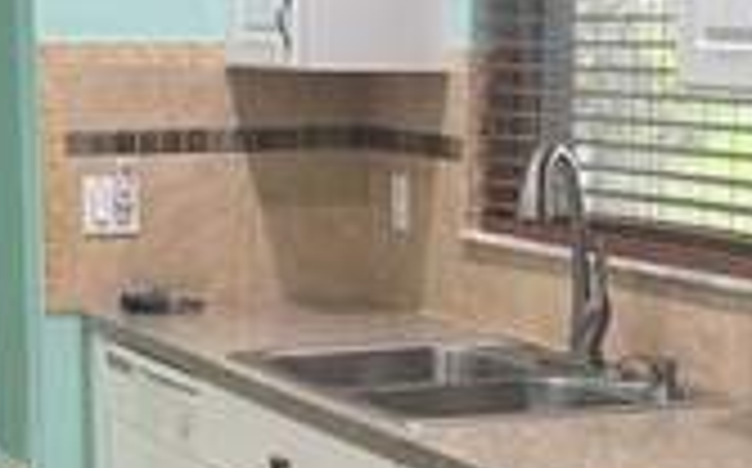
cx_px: 441
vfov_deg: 10.6
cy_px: 441
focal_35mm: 122
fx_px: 2498
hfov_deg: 17.1
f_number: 1.78
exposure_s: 1/60
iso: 125
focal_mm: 6.76
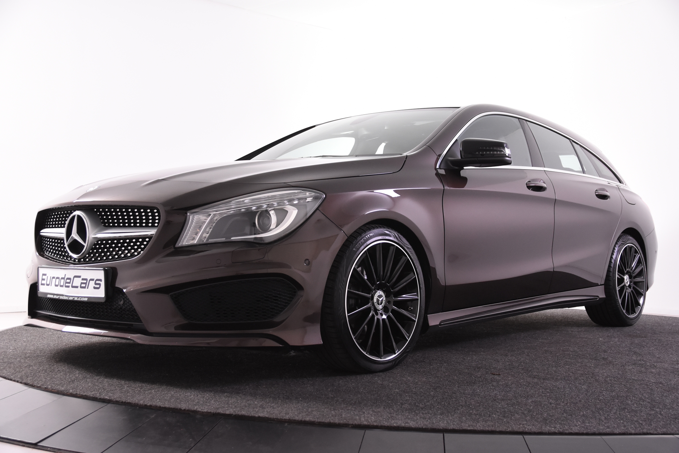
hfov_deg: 46.4
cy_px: 226
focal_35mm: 42
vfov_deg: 31.9
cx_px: 340
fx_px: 792
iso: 1600
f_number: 5
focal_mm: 28
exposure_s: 1/60
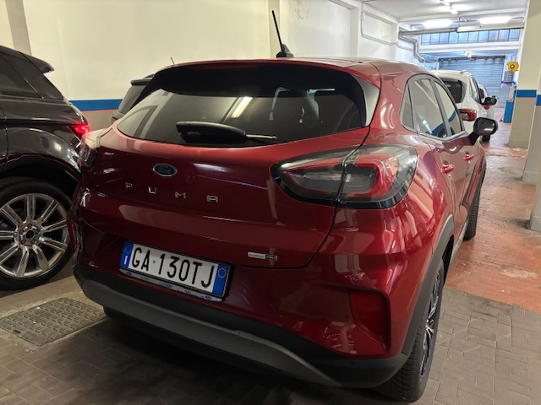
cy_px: 202
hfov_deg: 67.3
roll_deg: +1.5
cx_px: 270
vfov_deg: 53.1
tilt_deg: -16.9
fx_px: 406
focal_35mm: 26
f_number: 1.6
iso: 640
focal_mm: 5.96
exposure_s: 1/25
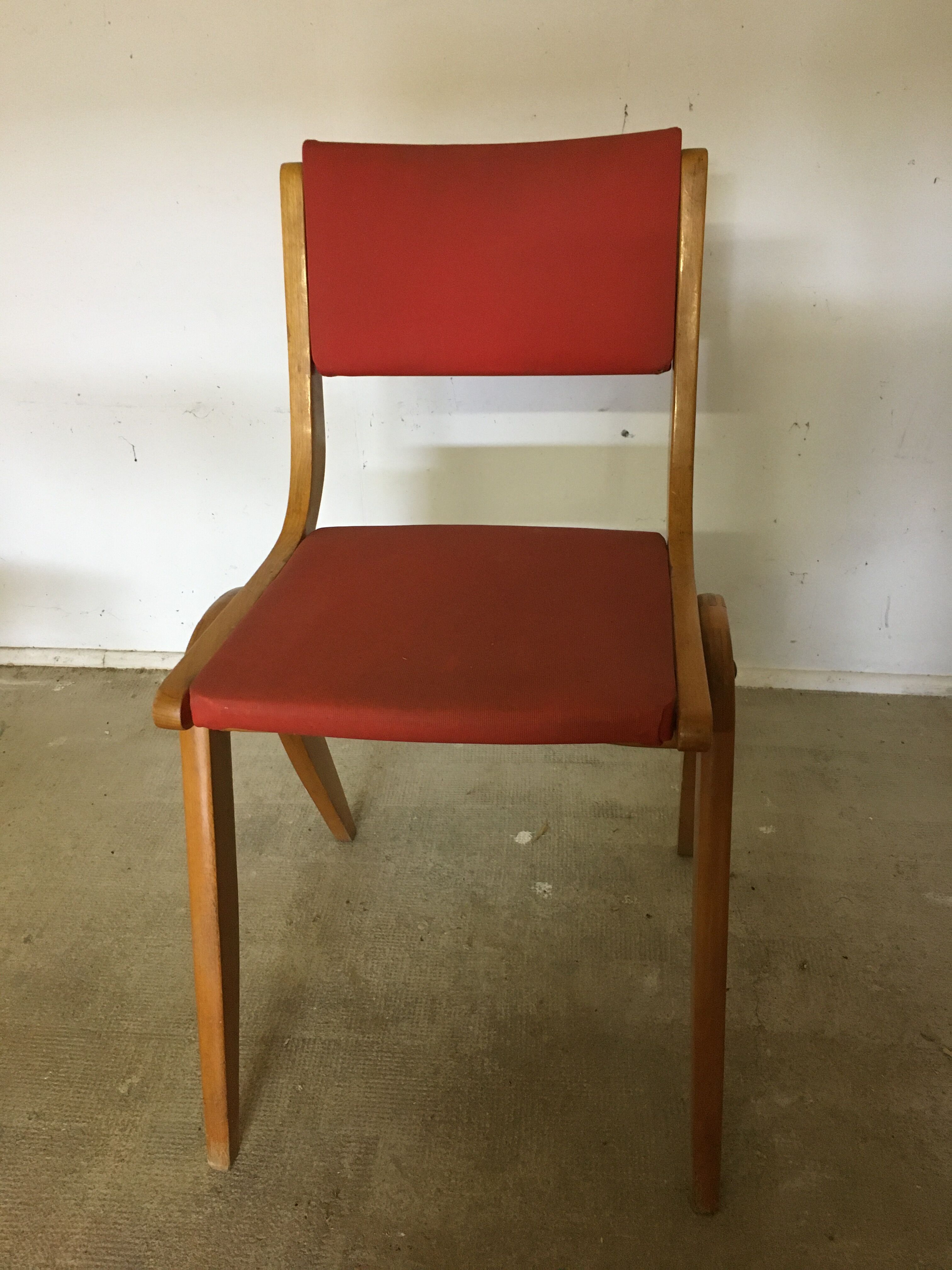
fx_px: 1063
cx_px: 476
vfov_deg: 61.7
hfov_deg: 48.2
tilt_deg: -26.4
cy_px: 635
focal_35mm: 29
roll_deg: +1.6
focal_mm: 4.15
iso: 250
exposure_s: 1/33
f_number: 2.2
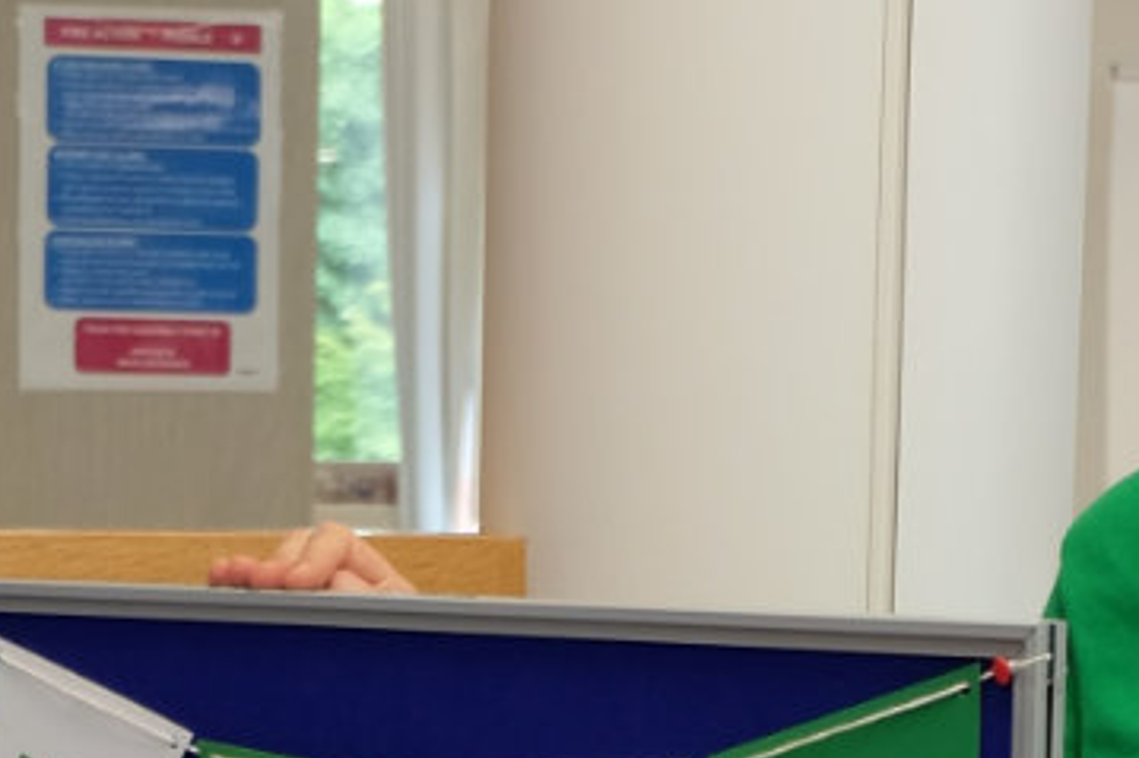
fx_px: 3384
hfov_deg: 19.1
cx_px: 438
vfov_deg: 12.6
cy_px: 785
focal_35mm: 107
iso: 400
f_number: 3.8
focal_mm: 20.1
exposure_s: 1/58
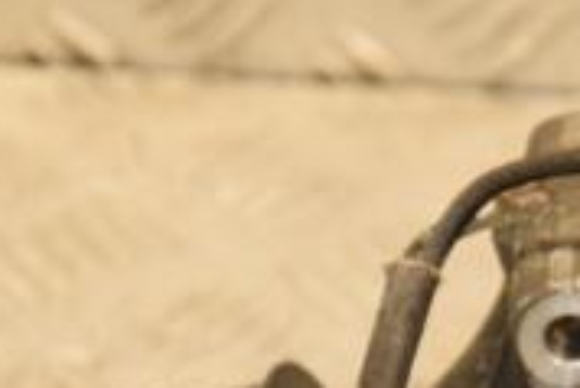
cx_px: 854
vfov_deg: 3.6
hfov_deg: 5.4
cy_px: 531
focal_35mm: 380
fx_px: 6122
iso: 800
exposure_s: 1/80
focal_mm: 75
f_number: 5.3
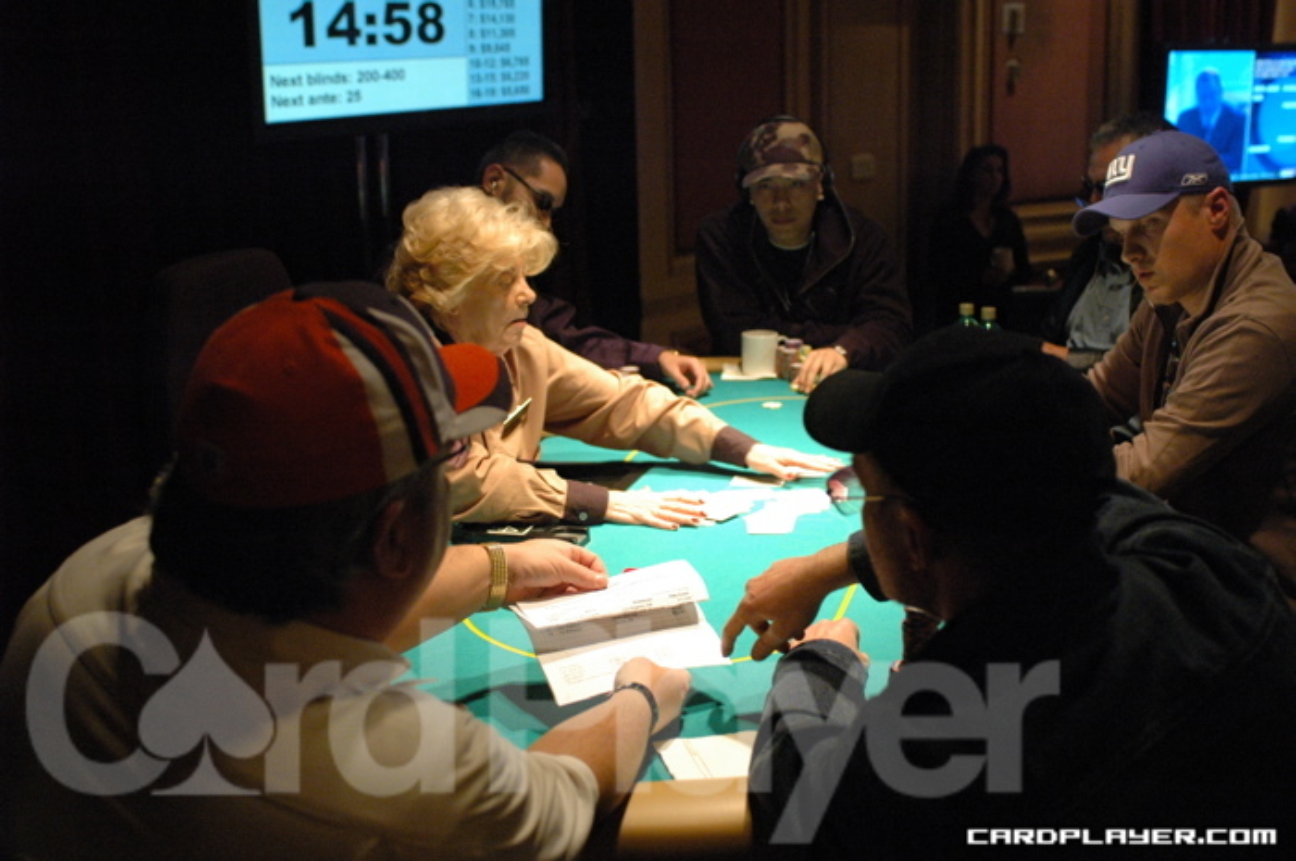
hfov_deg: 46.4
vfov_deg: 31.8
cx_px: 648
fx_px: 1510
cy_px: 430
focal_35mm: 42
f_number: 2.8
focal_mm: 28
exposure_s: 1/125
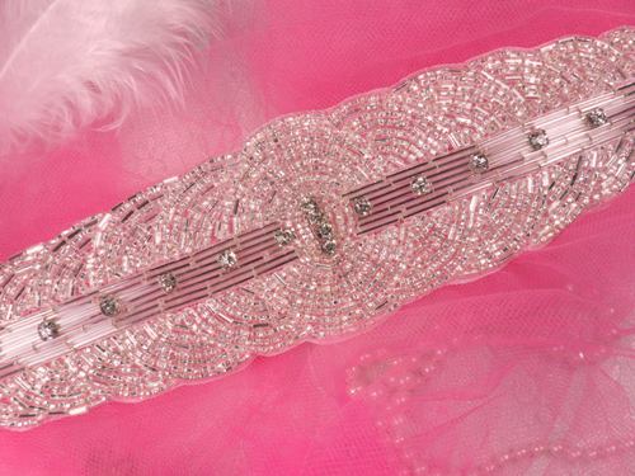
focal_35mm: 30
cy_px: 238
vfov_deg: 46.8
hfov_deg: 60.0
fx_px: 550
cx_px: 318
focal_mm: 5.3
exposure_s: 1/250
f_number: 3.7
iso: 80
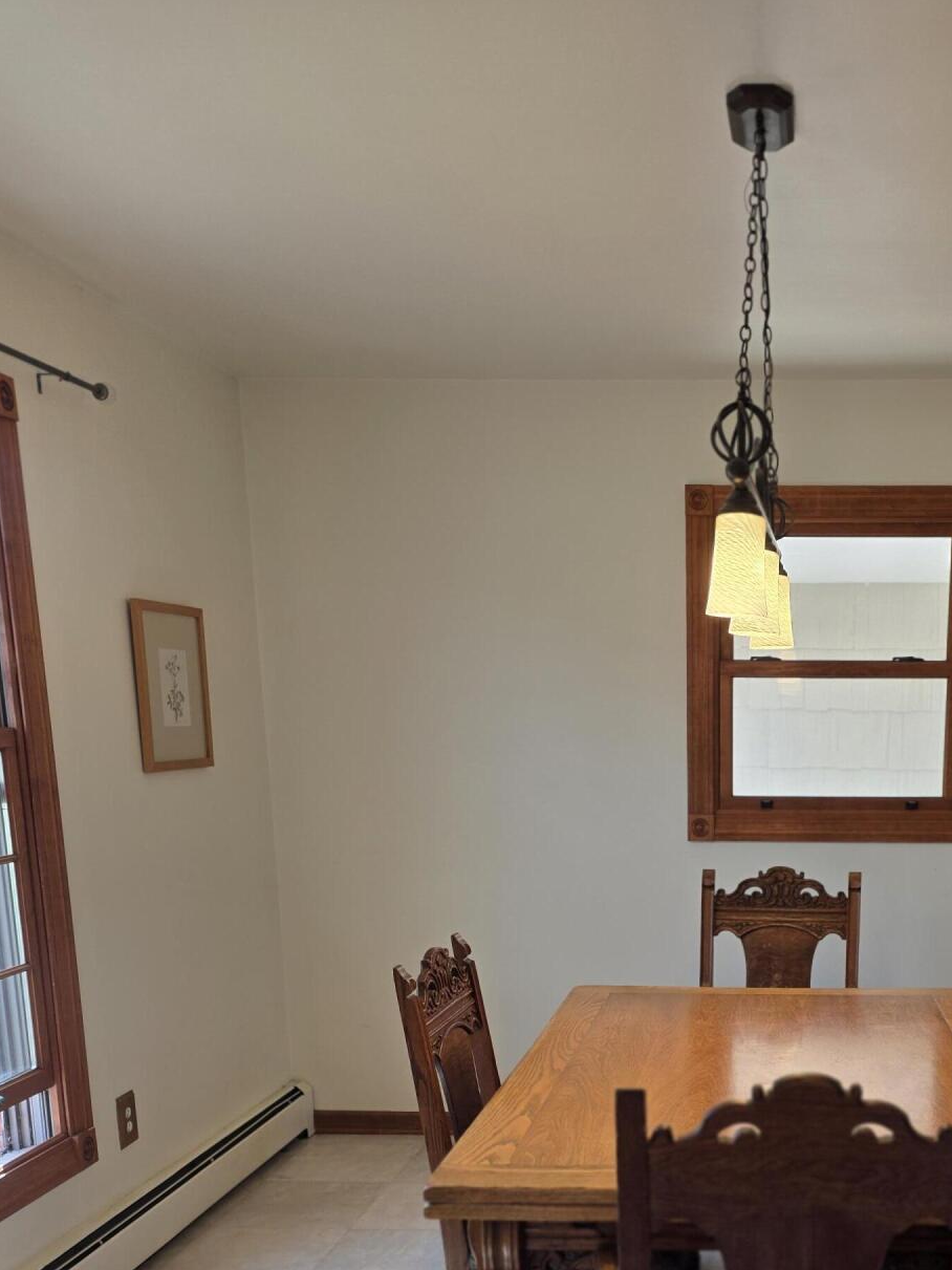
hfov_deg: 36.5
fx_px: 1394
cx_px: 750
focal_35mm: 38
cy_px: 1011
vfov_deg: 46.5
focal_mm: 6.3
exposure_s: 1/120
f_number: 1.7
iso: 50
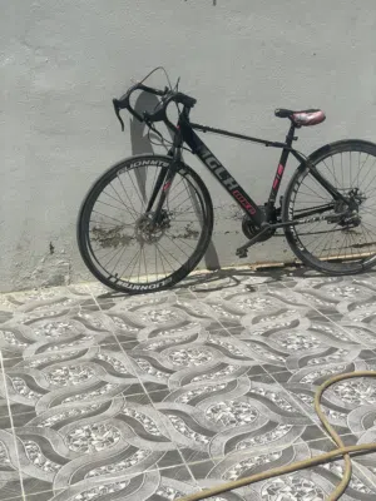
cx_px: 188
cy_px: 250
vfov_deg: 36.8
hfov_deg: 28.0
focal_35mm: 52
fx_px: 753
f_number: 2
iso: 25
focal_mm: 6
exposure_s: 1/2994
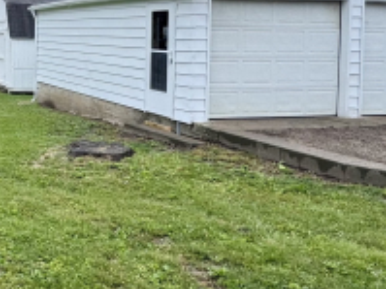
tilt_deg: -0.5
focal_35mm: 47
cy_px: 39
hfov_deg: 34.3
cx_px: -49
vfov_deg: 29.8
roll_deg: -0.8
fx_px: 524
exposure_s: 1/495
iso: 40
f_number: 2.2
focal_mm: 2.22
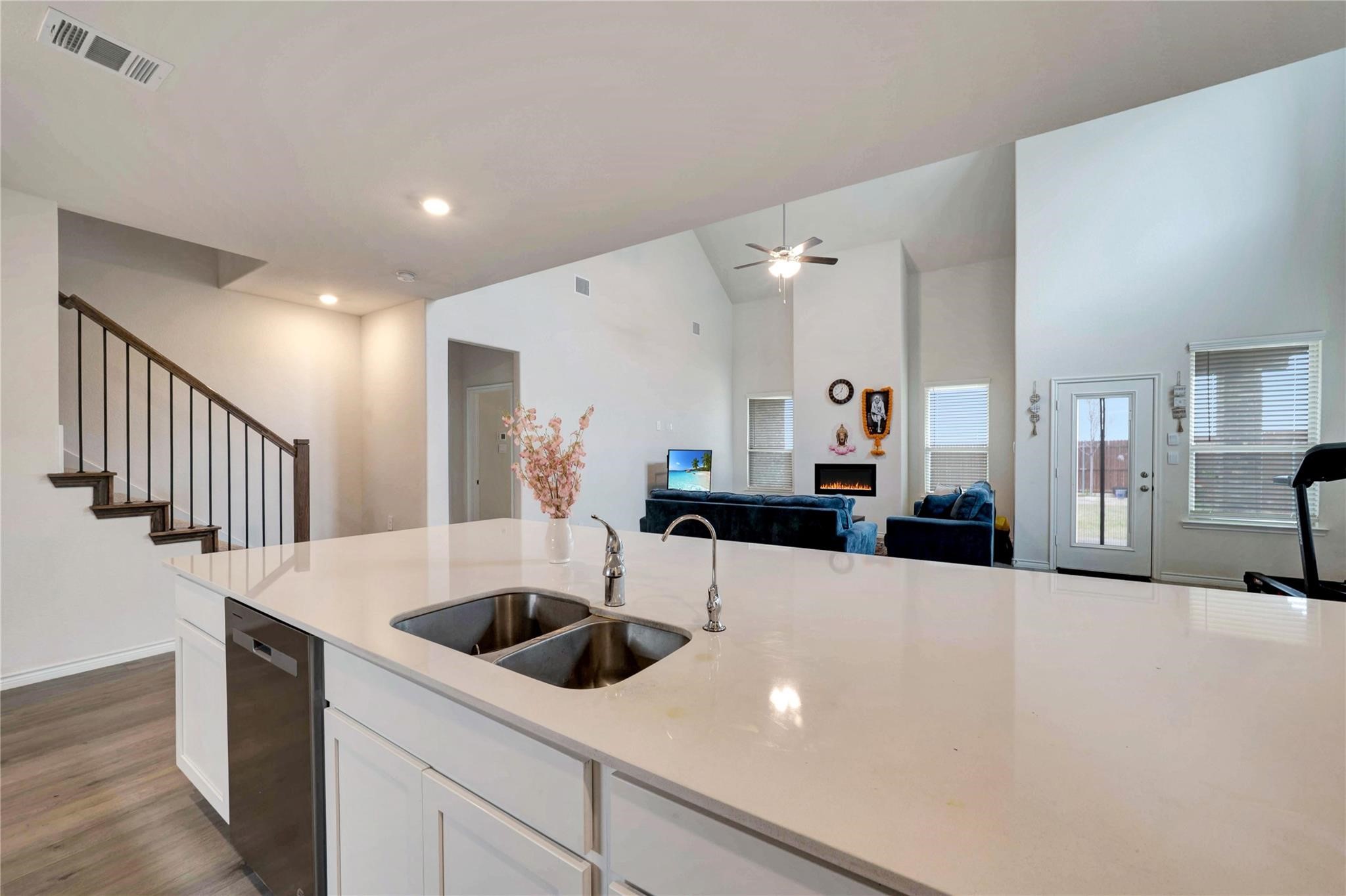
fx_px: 523
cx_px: 673
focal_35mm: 14
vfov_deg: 81.2
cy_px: 448
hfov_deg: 104.3
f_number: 11
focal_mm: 14
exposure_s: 1/1.67
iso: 100
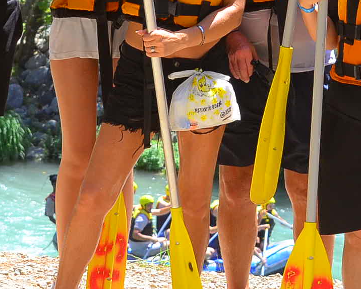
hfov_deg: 1.3
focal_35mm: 1450
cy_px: 22
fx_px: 15494
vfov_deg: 1.1
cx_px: 185
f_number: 9
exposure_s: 1/800
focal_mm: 300
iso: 800
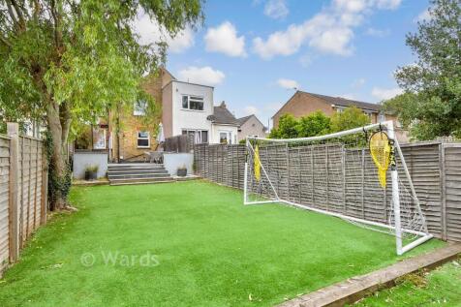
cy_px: 154
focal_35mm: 15
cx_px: 230
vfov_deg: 77.3
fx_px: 192
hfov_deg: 100.4
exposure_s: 1/80
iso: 250
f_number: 8
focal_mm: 10
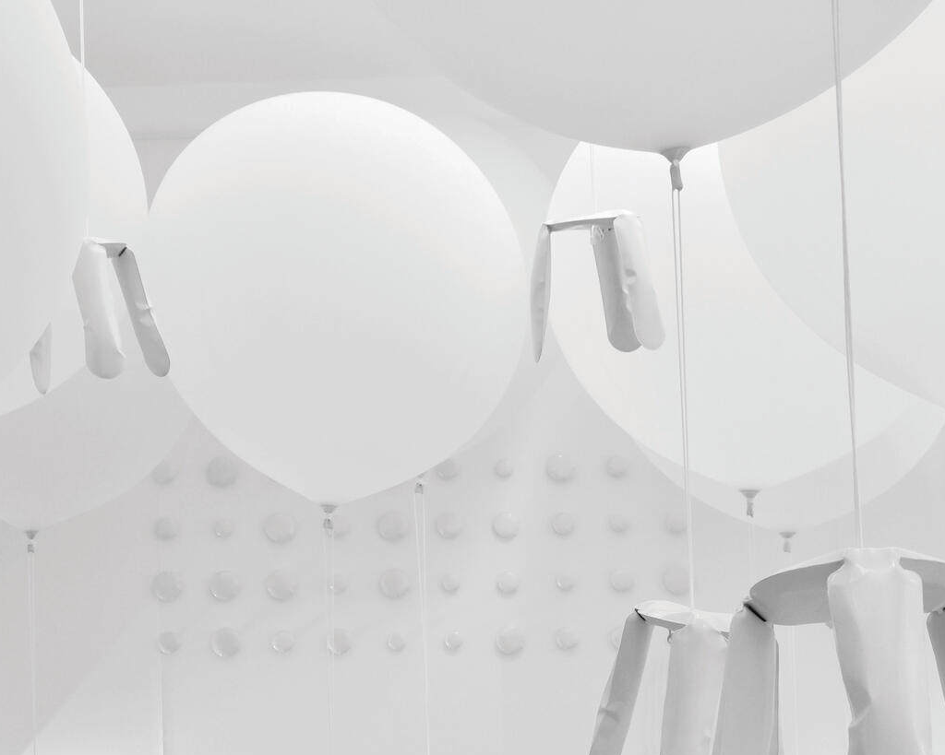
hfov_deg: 30.4
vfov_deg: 24.4
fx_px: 1729
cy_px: 544
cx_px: 353
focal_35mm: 62
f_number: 4
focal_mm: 25
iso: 200
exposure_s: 1/125
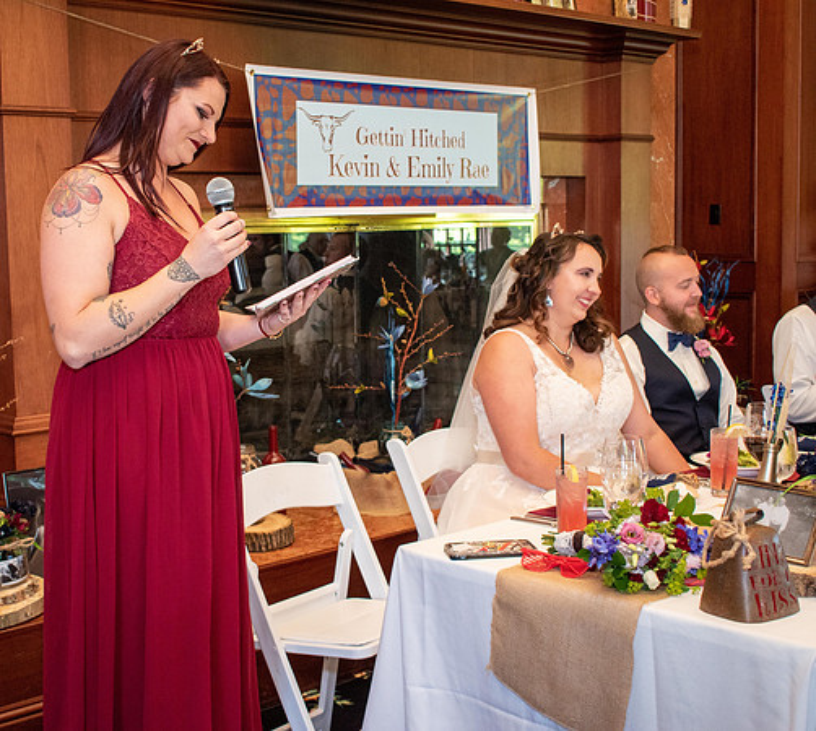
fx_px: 1235
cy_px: 366
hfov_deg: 36.5
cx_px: 340
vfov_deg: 33.0
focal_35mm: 49
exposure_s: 1/60
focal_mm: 27
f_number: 4
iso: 1600
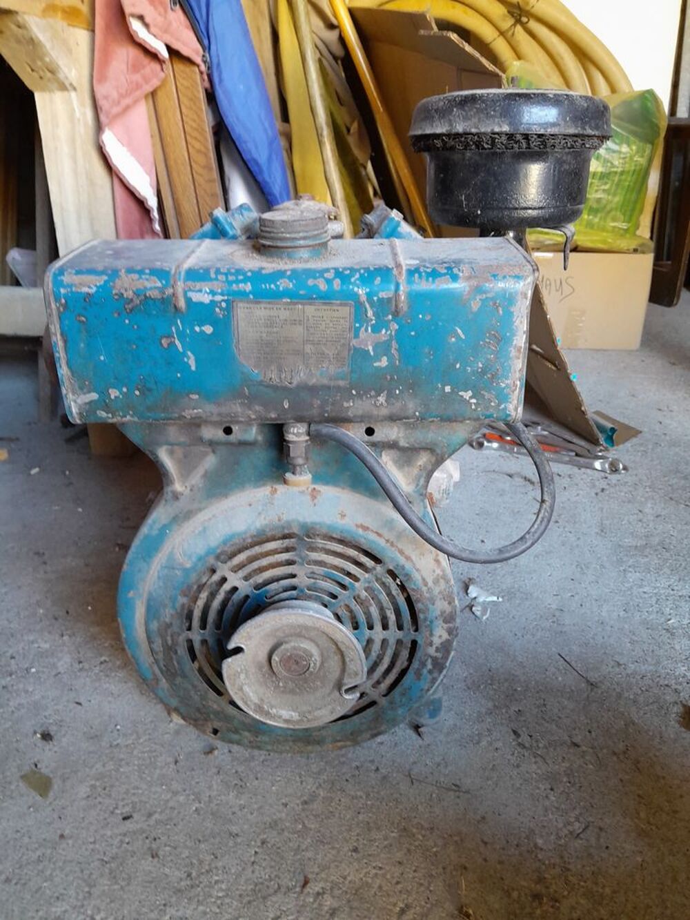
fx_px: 691
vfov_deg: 67.3
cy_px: 460
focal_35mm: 26
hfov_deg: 53.1
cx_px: 345
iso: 320
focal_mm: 3.98
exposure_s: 1/50
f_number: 1.8
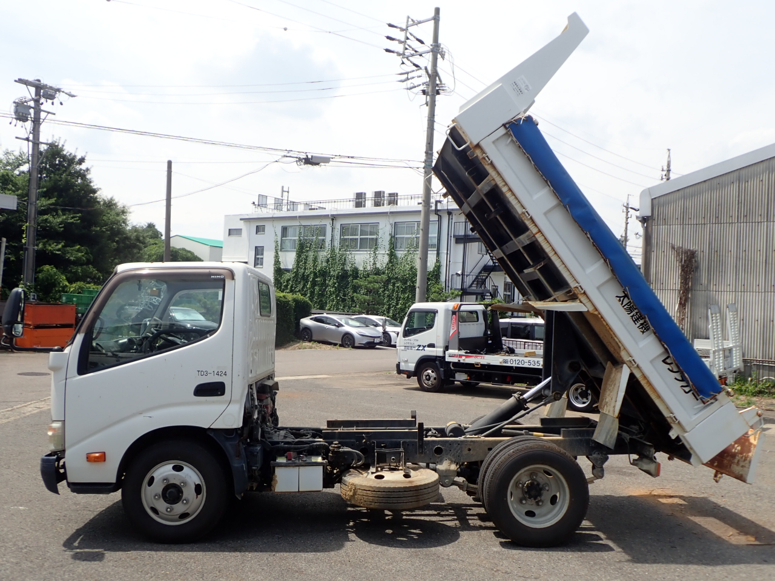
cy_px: 290
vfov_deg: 46.8
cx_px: 388
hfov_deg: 60.0
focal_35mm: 30
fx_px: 672
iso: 100
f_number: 3.2
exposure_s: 1/800
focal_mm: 5.5
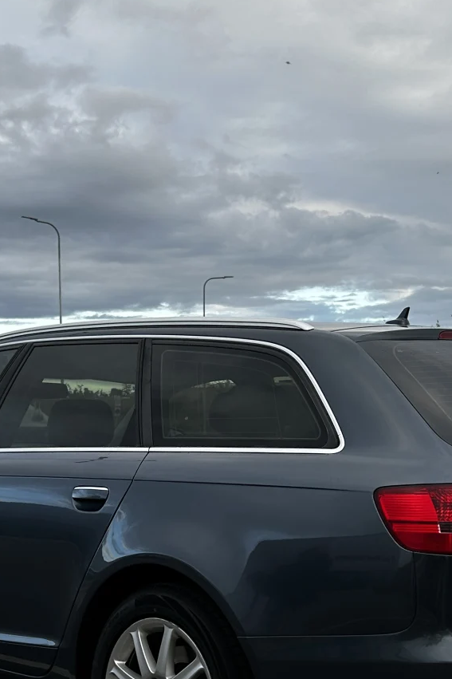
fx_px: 1149
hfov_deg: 22.2
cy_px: 455
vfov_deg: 32.6
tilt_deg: -2.1
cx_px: 213
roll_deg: +0.9
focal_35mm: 61
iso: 50
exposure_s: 1/797
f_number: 1.5
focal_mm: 5.7
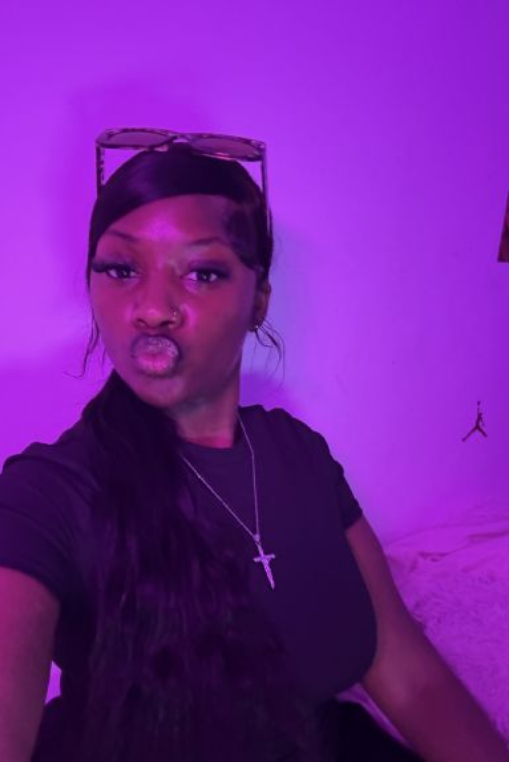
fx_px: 530
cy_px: 396
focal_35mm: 25
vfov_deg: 71.5
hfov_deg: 51.1
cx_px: 213
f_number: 1.9
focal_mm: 2.69
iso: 1250
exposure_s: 1/15
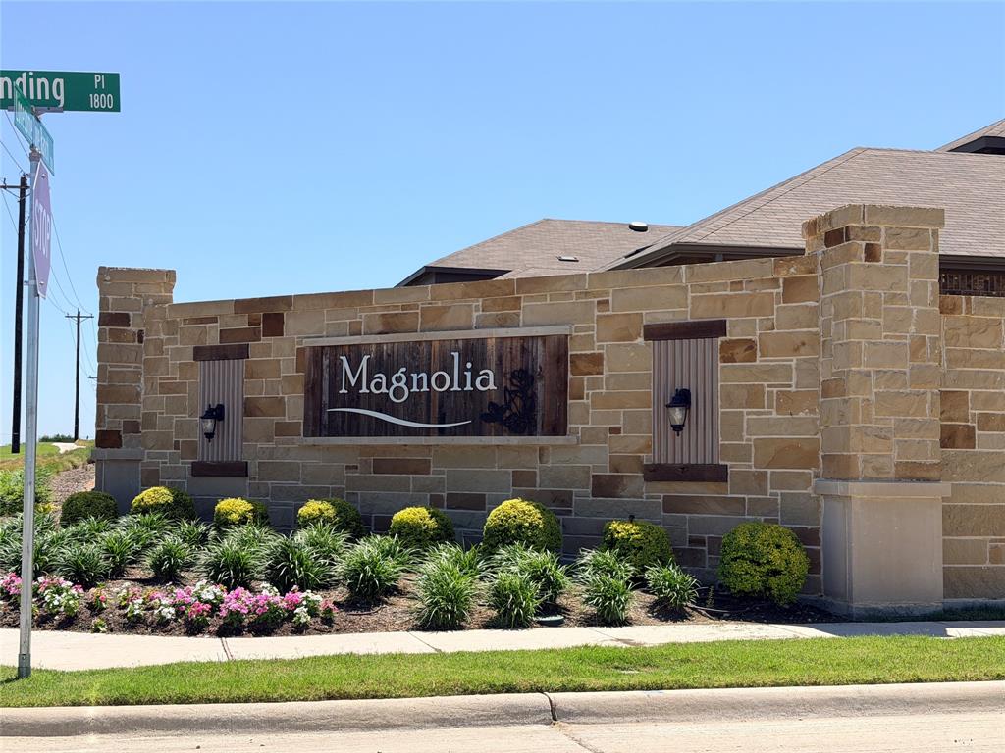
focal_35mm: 48
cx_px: 502
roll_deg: -0.5
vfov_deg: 30.3
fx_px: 1394
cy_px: 376
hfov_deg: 39.7
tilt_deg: +3.1
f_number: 1.78
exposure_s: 1/4878
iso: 64
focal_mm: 6.76
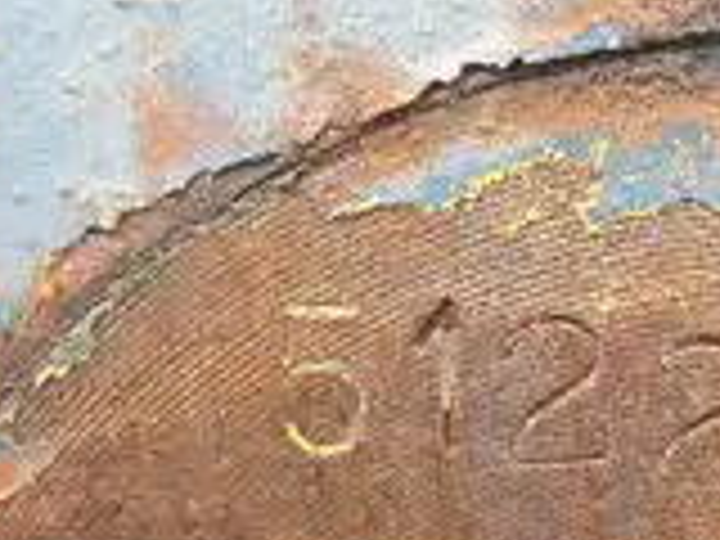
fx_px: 1456
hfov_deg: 26.5
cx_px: 698
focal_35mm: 70
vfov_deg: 20.7
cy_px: 454
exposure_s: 1/60
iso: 64
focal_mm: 5
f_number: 3
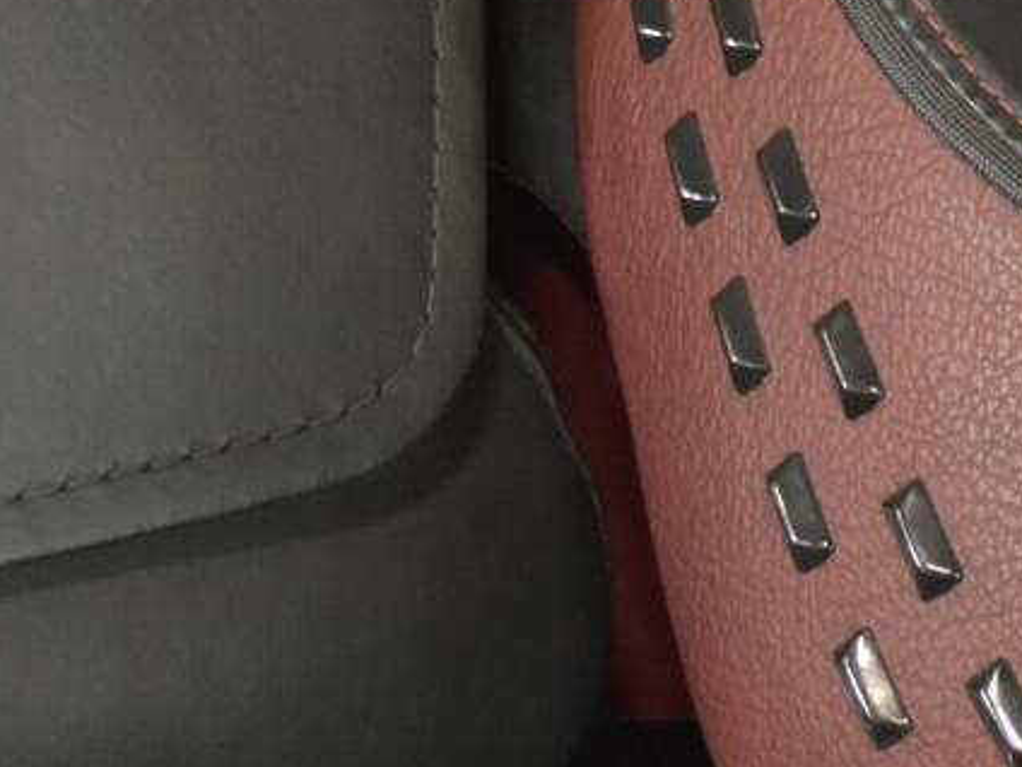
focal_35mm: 204
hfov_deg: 9.5
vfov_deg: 7.2
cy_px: -124
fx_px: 6023
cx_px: 1420
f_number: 4.5
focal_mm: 30
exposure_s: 1/30
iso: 1600
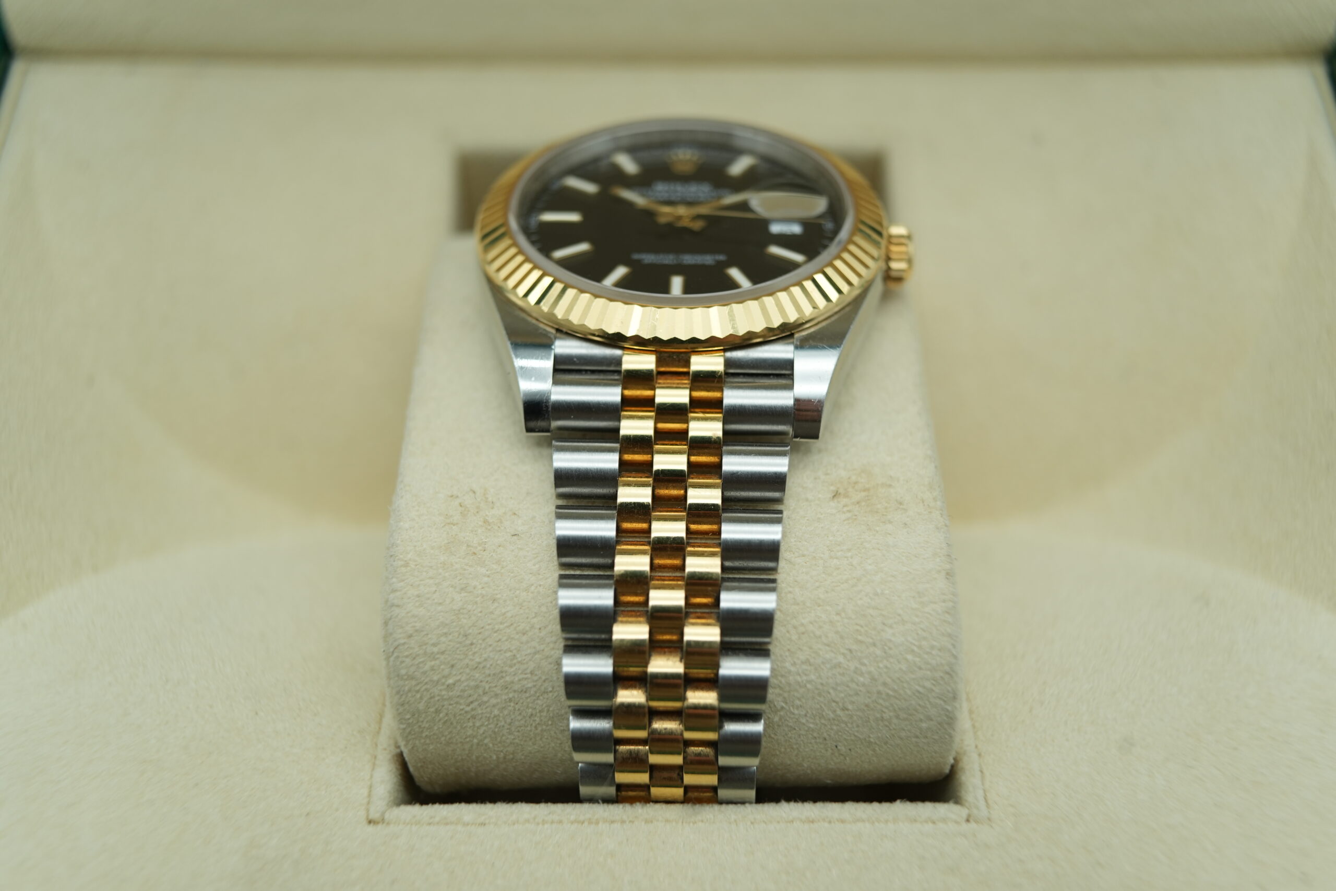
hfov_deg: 54.4
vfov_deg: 37.9
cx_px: 668
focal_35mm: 35
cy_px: 446
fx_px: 1299
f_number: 5
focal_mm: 35
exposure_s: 1/250
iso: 400
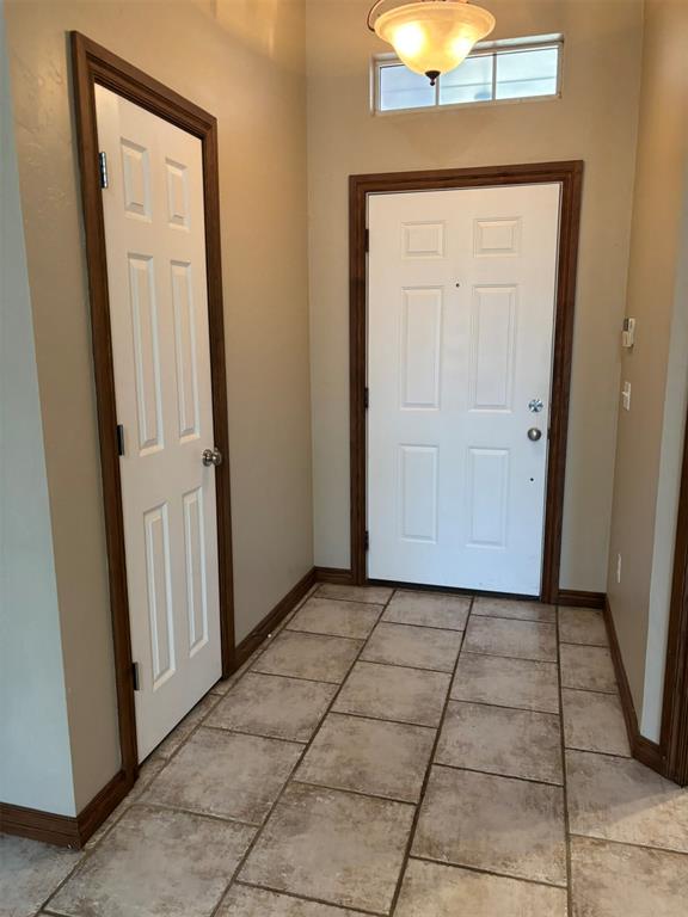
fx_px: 689
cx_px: 344
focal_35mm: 26
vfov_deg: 67.3
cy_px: 458
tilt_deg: -11.1
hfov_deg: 53.1
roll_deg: +0.0
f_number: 1.6
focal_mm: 5.96
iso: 250
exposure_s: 1/60
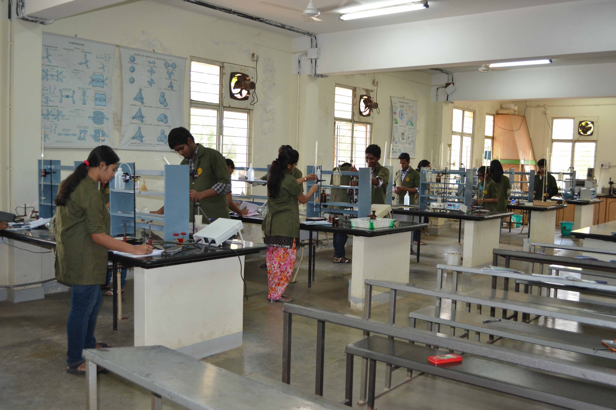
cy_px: 205
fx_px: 565
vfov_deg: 40.0
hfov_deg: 57.2
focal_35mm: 33
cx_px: 308
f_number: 4
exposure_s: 1/60
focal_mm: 22
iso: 400
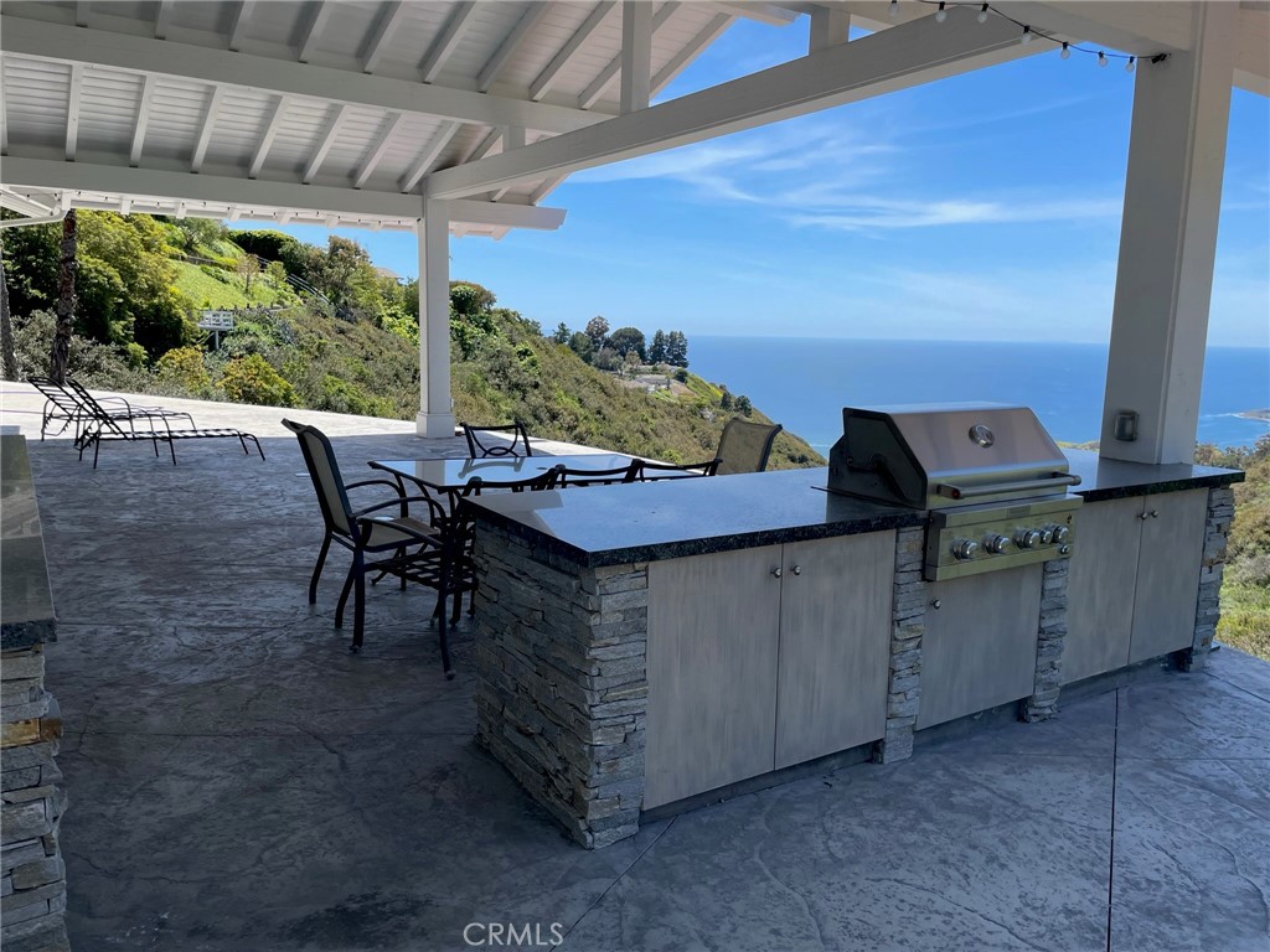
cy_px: 476
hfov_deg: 67.3
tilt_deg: -7.2
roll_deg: -0.7
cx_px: 635
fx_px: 954
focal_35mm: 26
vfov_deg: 53.1
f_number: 1.6
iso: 32
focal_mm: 4.2
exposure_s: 1/2451
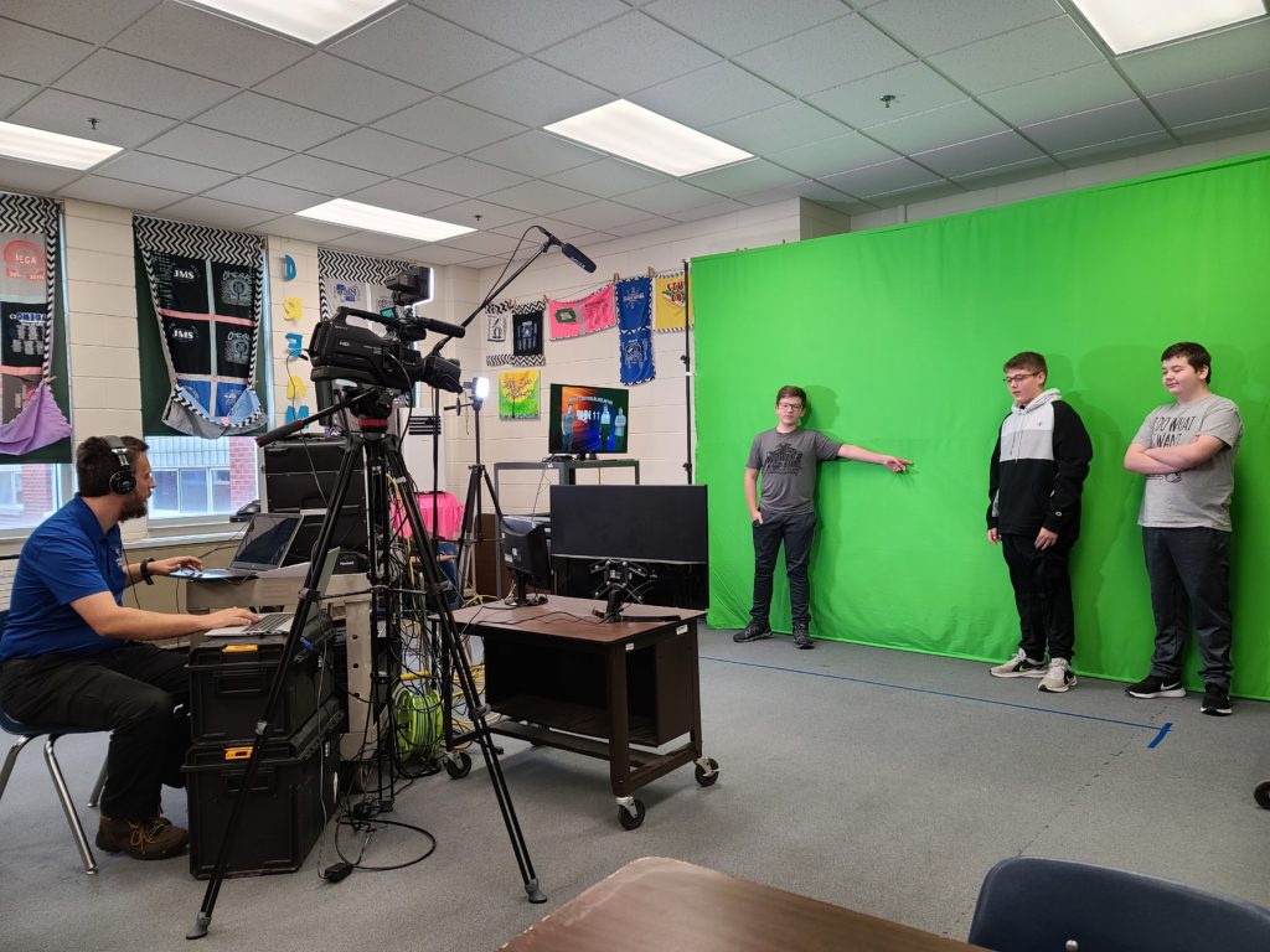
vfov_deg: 54.9
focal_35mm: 25
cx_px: 635
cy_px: 476
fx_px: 917
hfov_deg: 69.4
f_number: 1.8
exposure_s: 1/59
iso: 100
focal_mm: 7
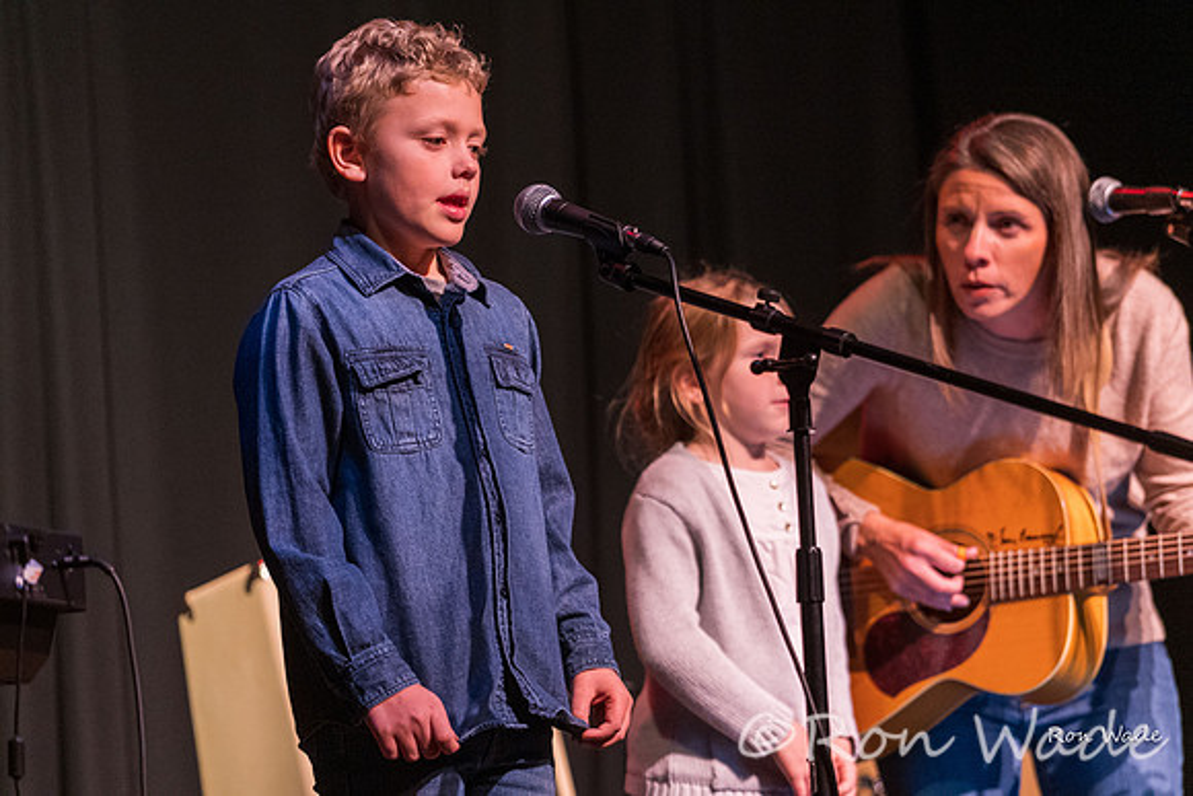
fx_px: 5767
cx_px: 596
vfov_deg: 7.9
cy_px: 398
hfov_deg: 11.8
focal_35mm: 174
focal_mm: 174
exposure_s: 1/125
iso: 4000
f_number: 4
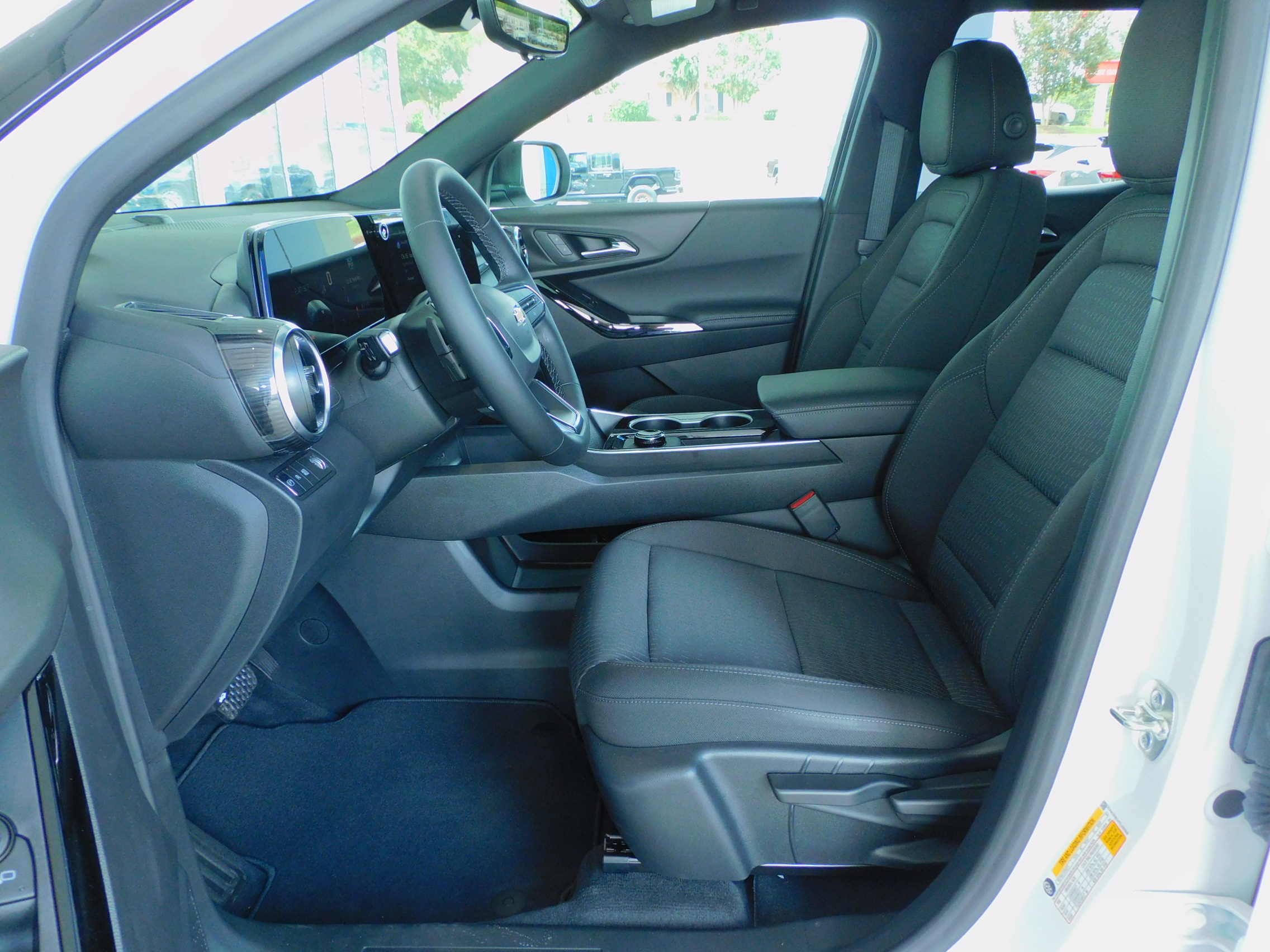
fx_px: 881
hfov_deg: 71.6
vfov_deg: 56.8
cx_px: 635
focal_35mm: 24
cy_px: 476
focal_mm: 4.3
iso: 200
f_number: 3.3
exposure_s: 1/30
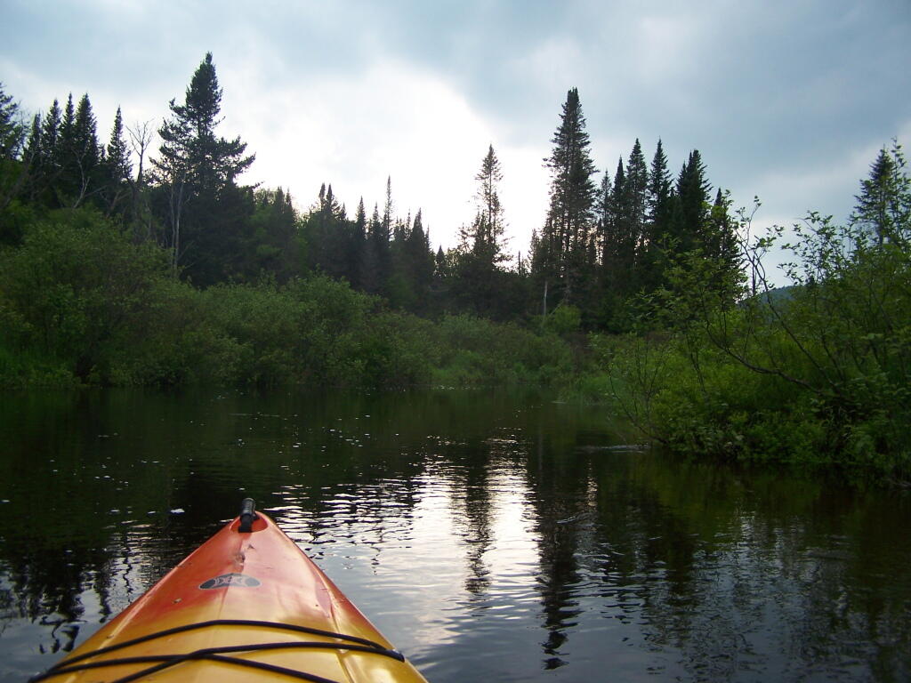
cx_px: 456
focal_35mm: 38
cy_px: 342
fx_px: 1000
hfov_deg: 49.0
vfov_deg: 37.7
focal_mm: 6.3
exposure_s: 1/400
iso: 80
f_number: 2.8
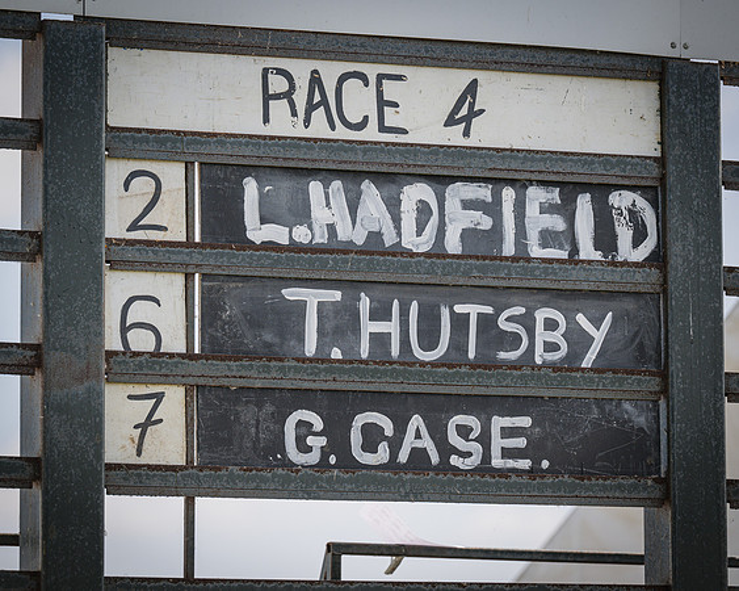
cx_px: 319
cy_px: 262
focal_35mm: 213
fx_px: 4653
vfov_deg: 7.3
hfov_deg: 9.1
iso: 200
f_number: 4
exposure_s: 1/1600
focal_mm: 170
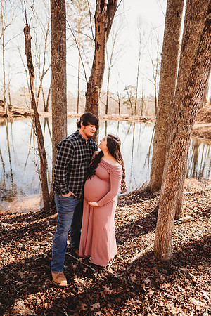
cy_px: 158
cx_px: 106
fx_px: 211
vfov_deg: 73.7
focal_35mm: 24
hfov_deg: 53.1
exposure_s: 1/250
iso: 100
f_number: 2.2
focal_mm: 24
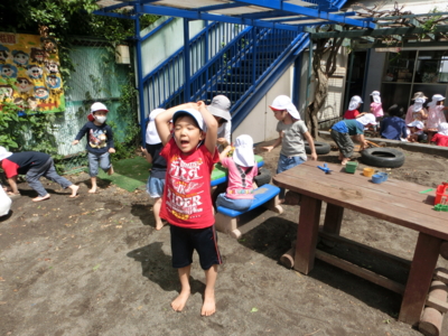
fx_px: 311
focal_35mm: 24
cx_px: 224
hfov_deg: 71.6
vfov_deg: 56.8
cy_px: 168
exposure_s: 1/160
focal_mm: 4.24
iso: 80
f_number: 7.9
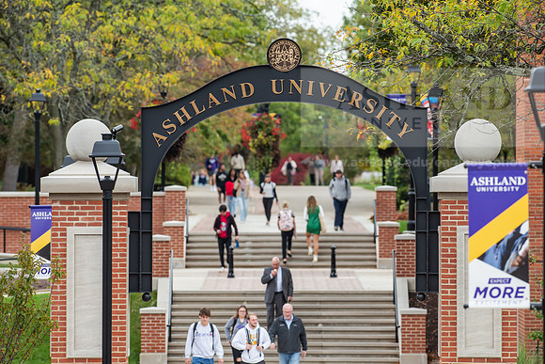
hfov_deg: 6.9
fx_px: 4543
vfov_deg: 4.6
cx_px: 272
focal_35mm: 300
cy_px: 182
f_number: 6.3
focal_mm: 300
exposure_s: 1/500
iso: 400
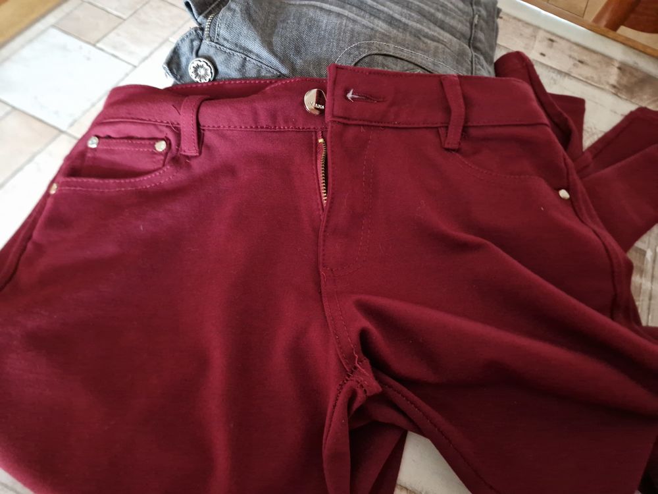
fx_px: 437
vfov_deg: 58.9
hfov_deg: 73.9
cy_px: 247
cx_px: 329
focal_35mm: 23
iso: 1250
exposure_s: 1/14
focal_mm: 5.4
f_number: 1.8
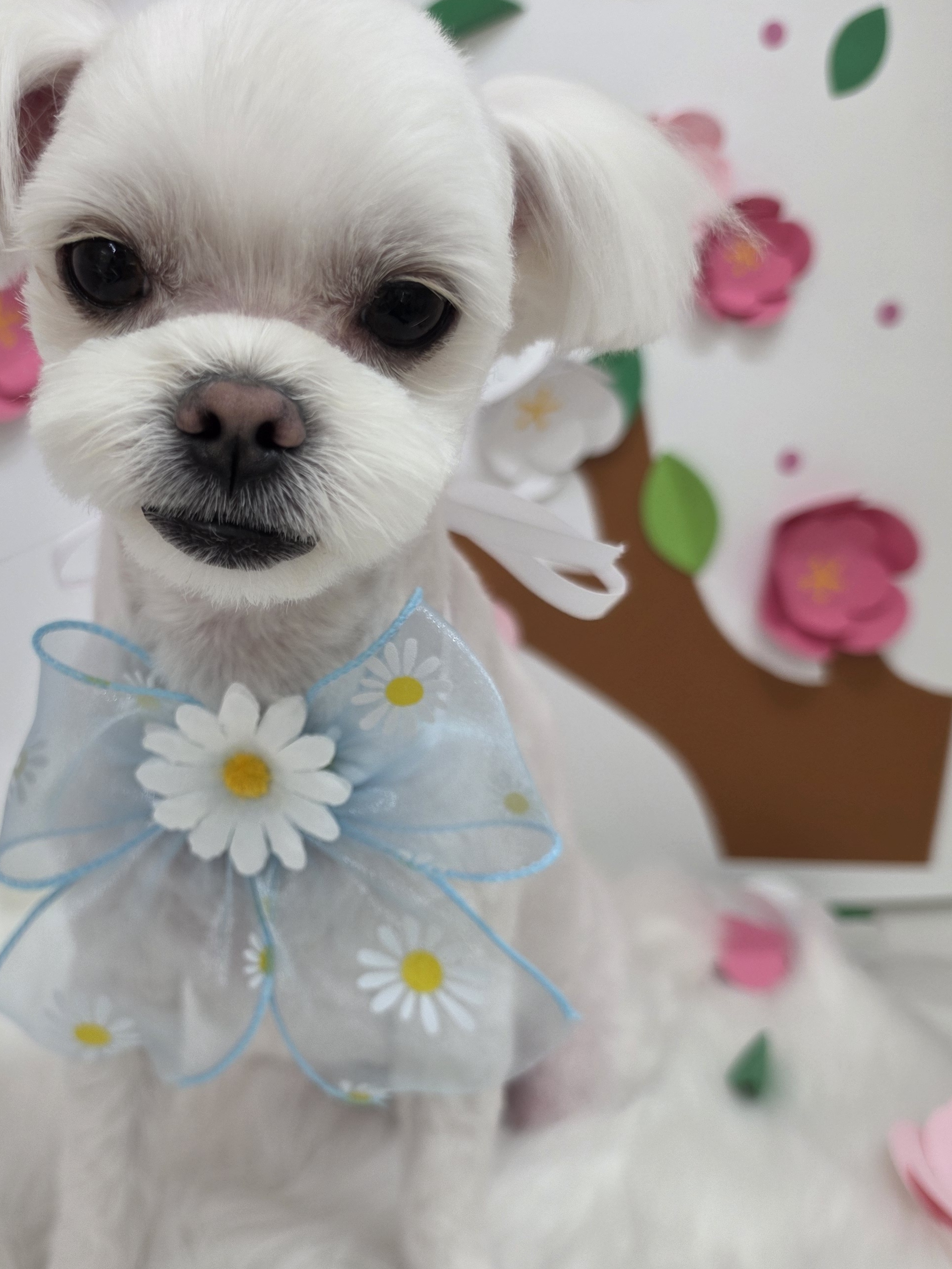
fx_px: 1320
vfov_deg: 51.2
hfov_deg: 38.7
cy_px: 712
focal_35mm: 36
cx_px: 247
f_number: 1.4
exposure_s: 1/120
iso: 32
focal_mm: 6.5
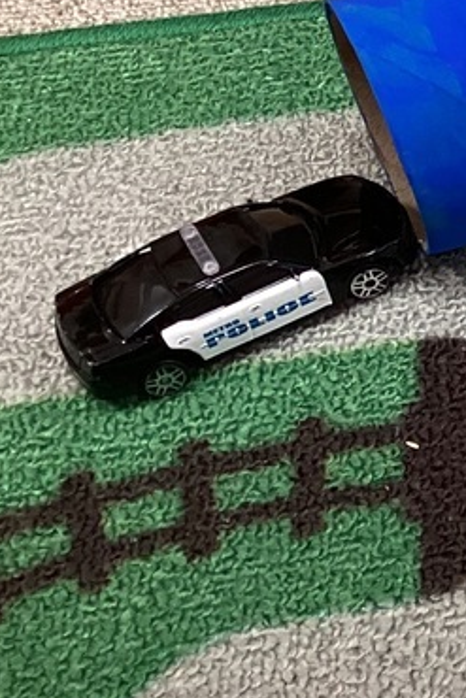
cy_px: 274
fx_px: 1804
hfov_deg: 12.6
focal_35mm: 93
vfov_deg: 21.9
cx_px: 980
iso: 125
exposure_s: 1/50
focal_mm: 3.3
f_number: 2.4
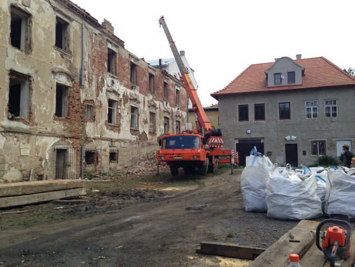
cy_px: 134
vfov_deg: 43.0
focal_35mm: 33
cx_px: 178
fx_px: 339
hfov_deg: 55.3
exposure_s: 1/420
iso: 50
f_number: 2.4
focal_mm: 4.12
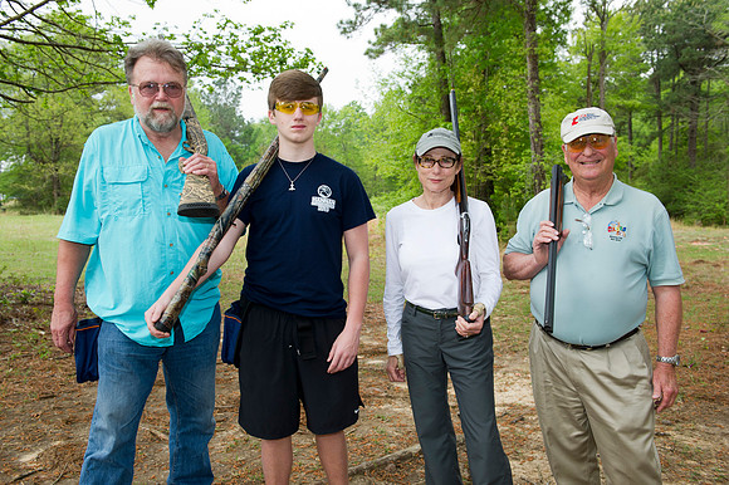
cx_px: 364
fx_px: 648
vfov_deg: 41.1
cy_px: 242
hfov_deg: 58.7
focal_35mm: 32
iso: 400
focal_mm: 32
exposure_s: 1/200
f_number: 6.3
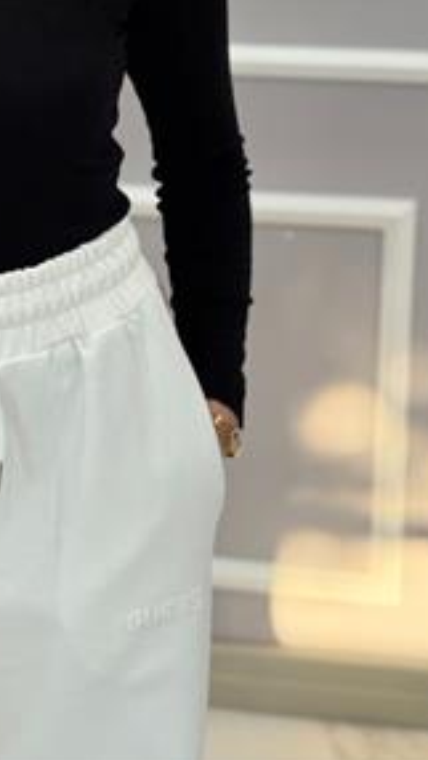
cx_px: -35
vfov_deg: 22.0
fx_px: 1916
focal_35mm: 95
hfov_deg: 12.5
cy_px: 85
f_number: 1.78
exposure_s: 1/121
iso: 200
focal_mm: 6.76
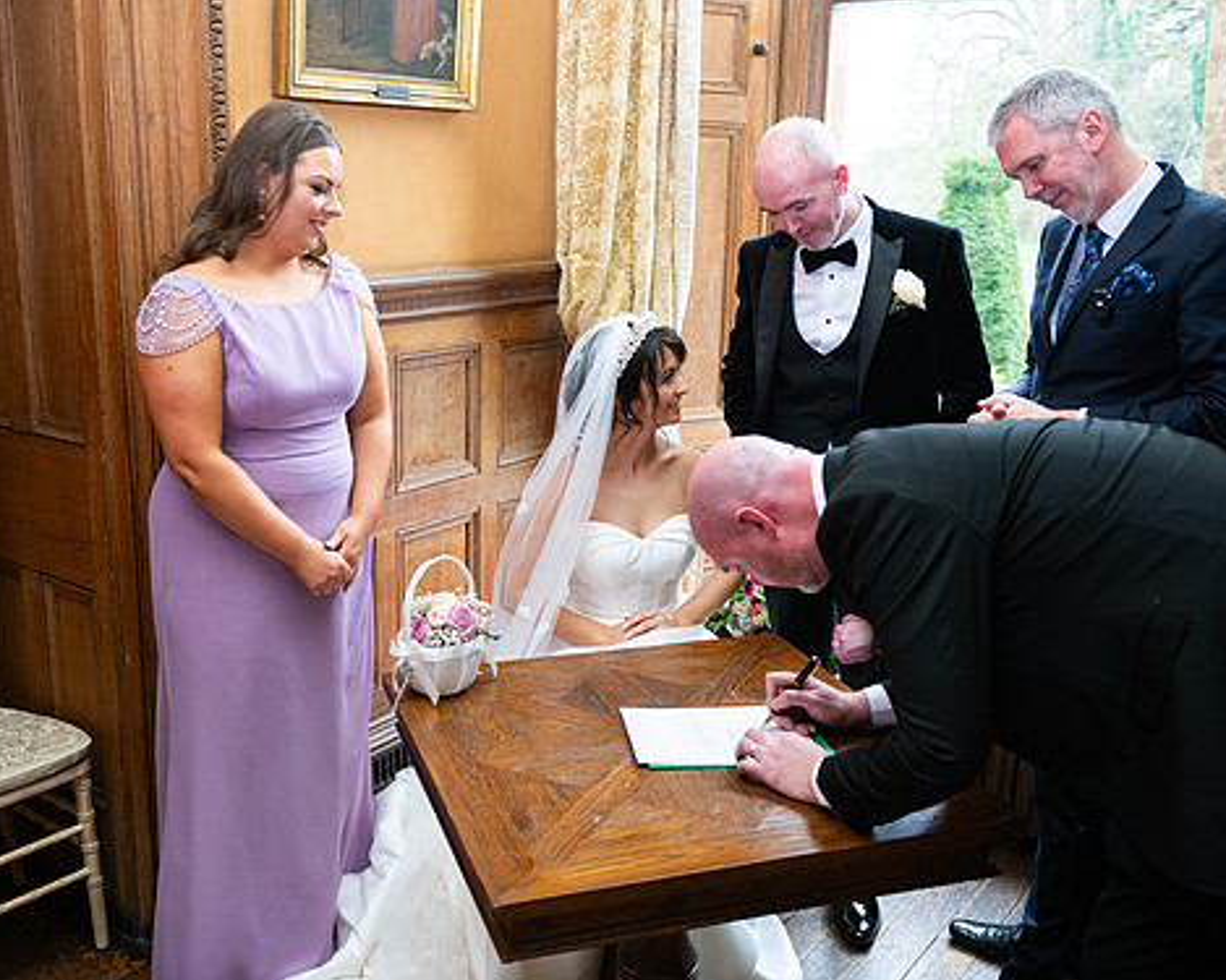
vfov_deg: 41.1
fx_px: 1306
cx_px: 562
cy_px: 482
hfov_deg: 50.2
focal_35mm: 36
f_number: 3.5
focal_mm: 31
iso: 1000
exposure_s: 1/160
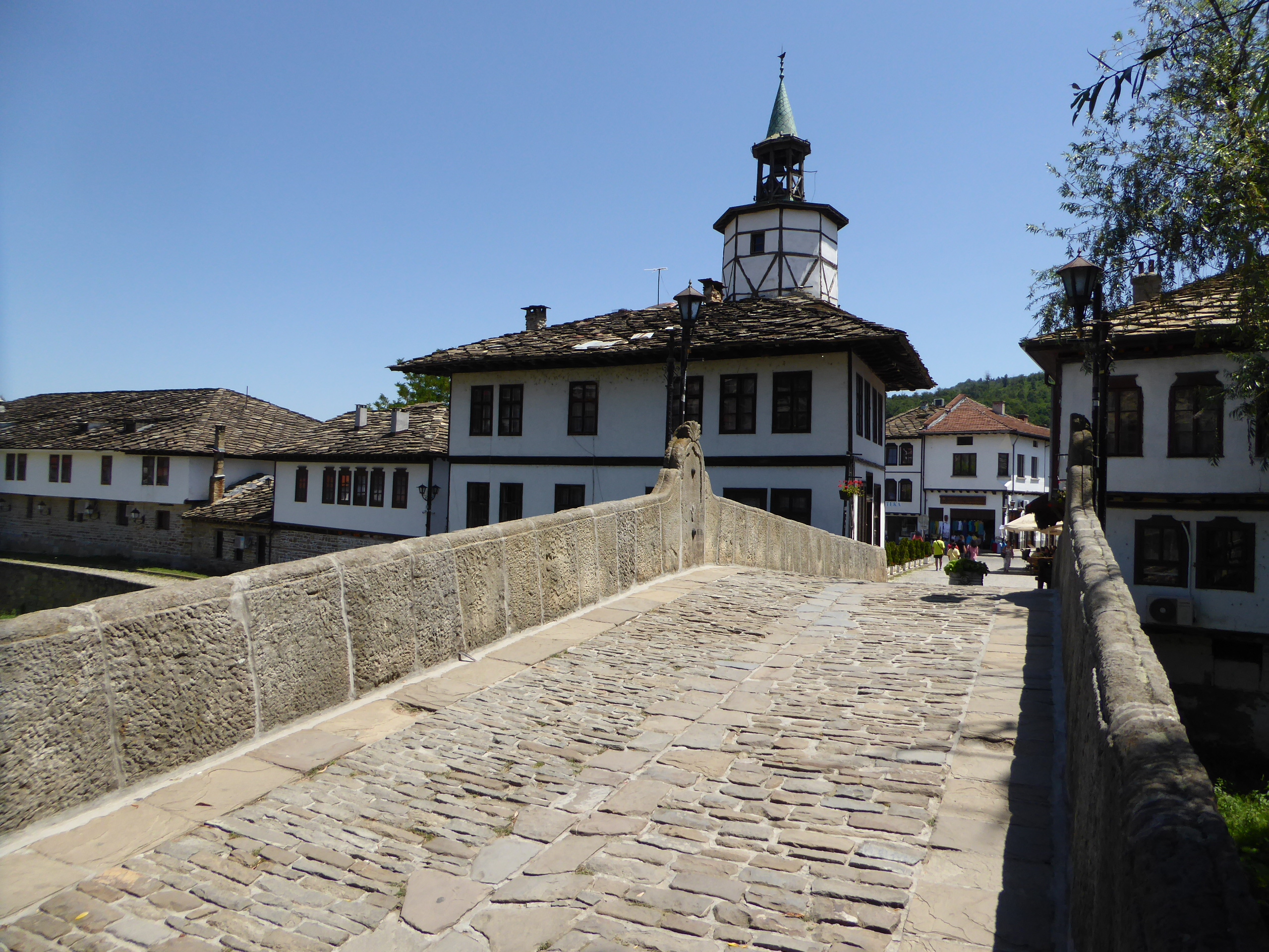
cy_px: 476
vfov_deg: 54.9
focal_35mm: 25
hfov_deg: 69.4
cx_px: 634
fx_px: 916
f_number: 3.3
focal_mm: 4.3
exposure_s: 1/1000
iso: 100
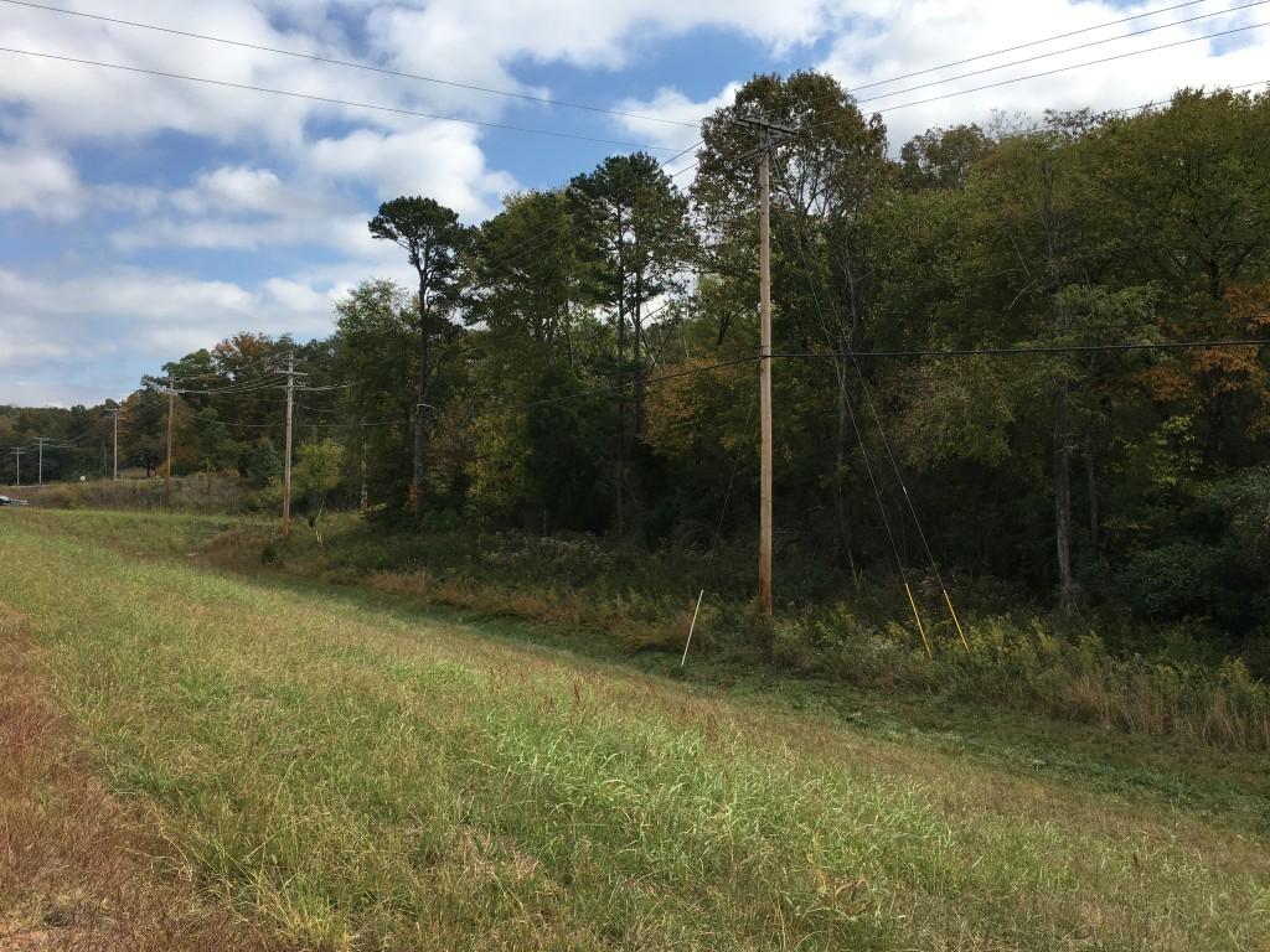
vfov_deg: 48.2
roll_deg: +1.8
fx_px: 1064
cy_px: 476
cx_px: 635
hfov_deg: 61.7
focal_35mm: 29
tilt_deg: +0.1
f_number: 2.2
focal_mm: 4.15
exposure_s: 1/1261
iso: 25
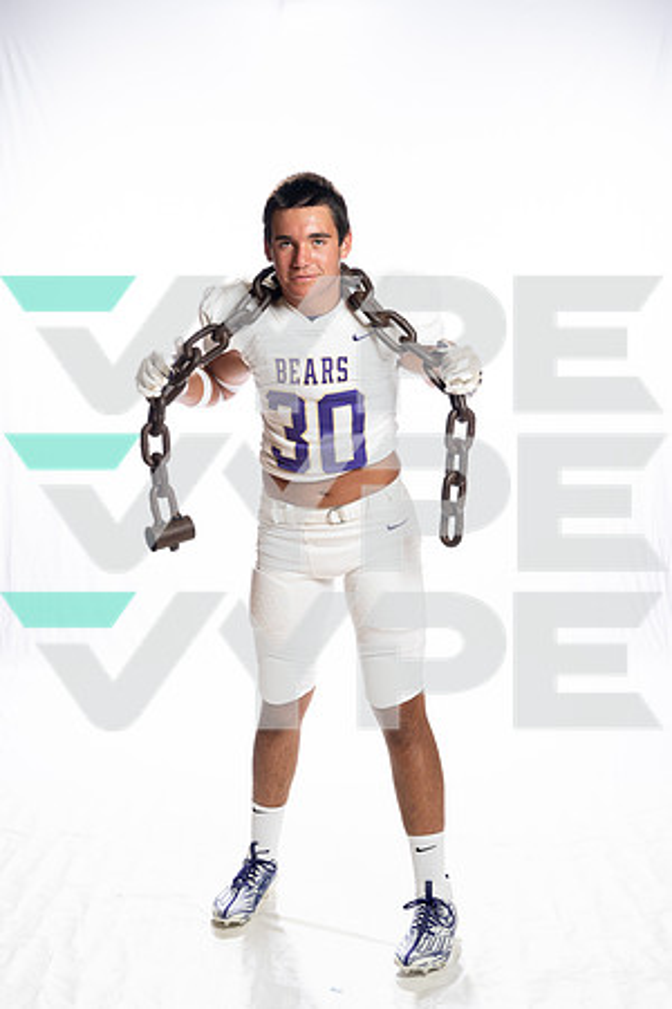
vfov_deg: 39.6
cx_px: 336
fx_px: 1400
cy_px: 504
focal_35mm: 50
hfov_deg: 27.0
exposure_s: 1/250
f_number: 8
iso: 800
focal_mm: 50
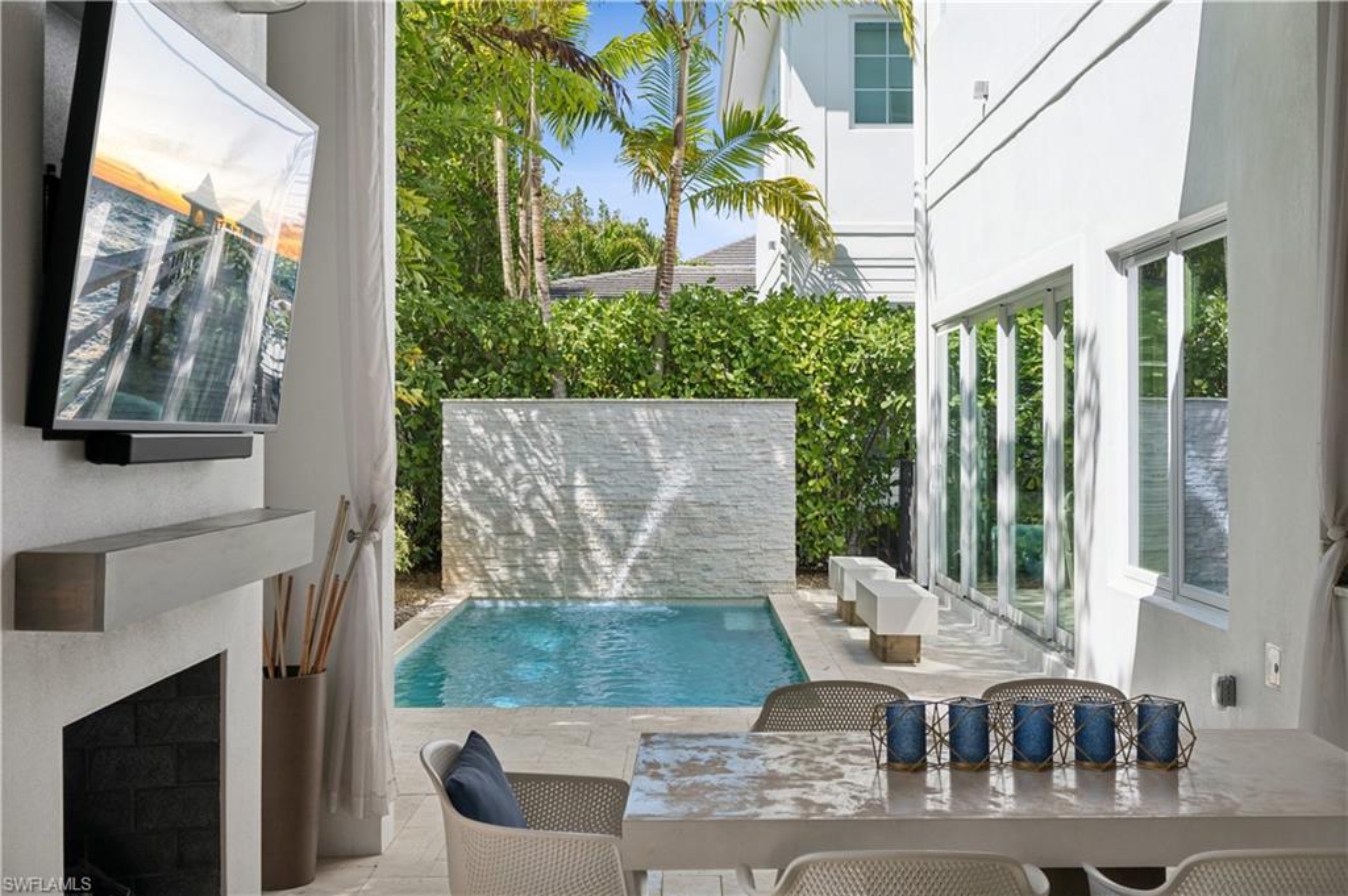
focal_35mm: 40
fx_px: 1497
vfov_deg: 33.3
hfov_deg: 48.5
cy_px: 448
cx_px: 674
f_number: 10
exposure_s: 1/200
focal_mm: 40
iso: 250
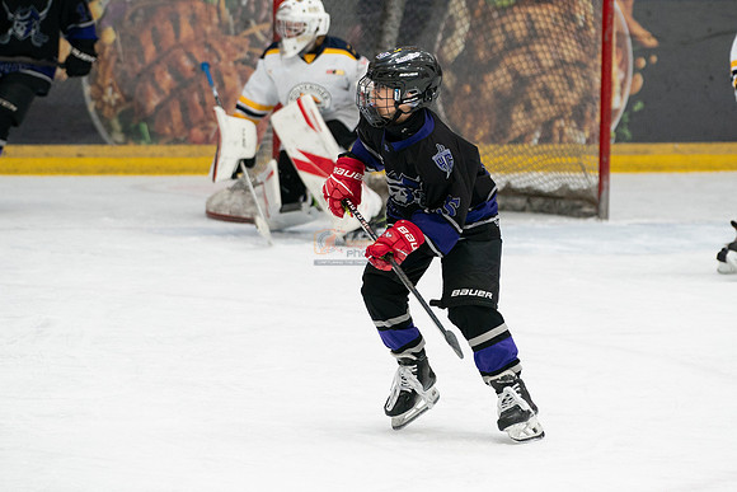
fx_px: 5738
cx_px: 390
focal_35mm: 280
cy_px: 238
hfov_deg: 7.3
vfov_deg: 4.9
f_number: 3.2
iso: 2000
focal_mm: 150
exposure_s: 1/1000
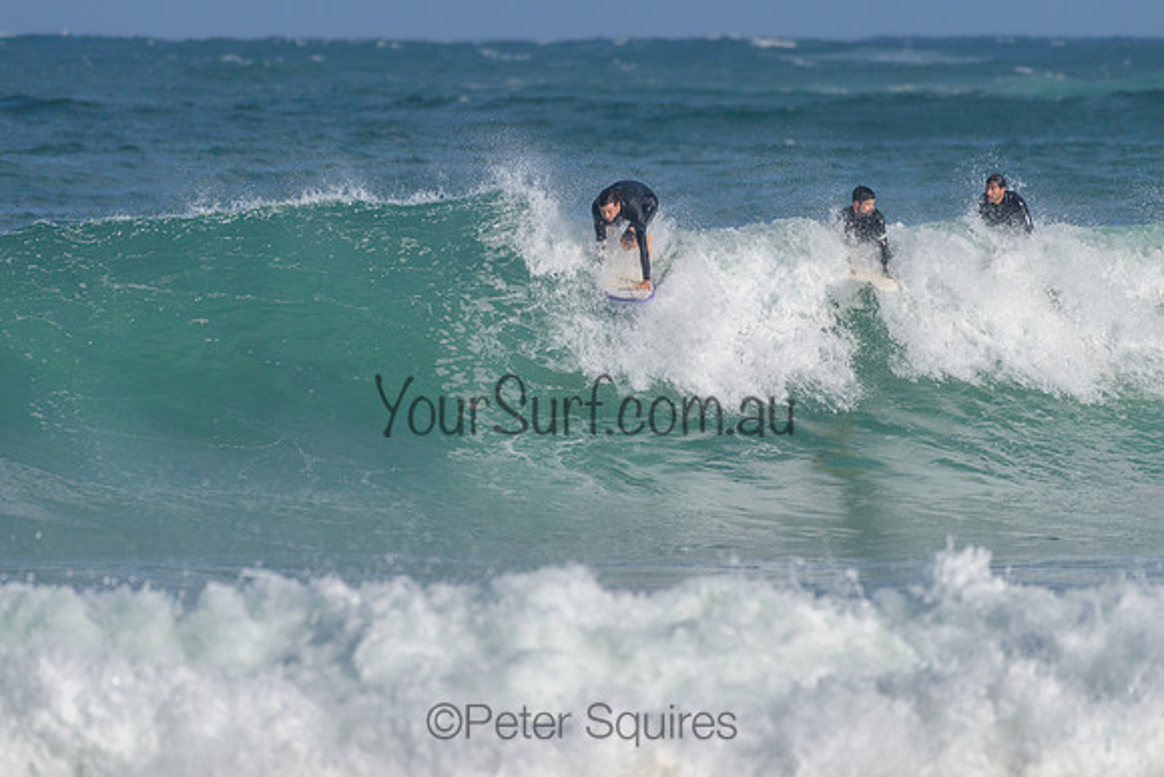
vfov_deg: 2.2
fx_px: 19810
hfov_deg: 3.4
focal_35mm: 613
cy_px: 307
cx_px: 637
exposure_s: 1/2000
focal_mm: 500
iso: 160
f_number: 5.6
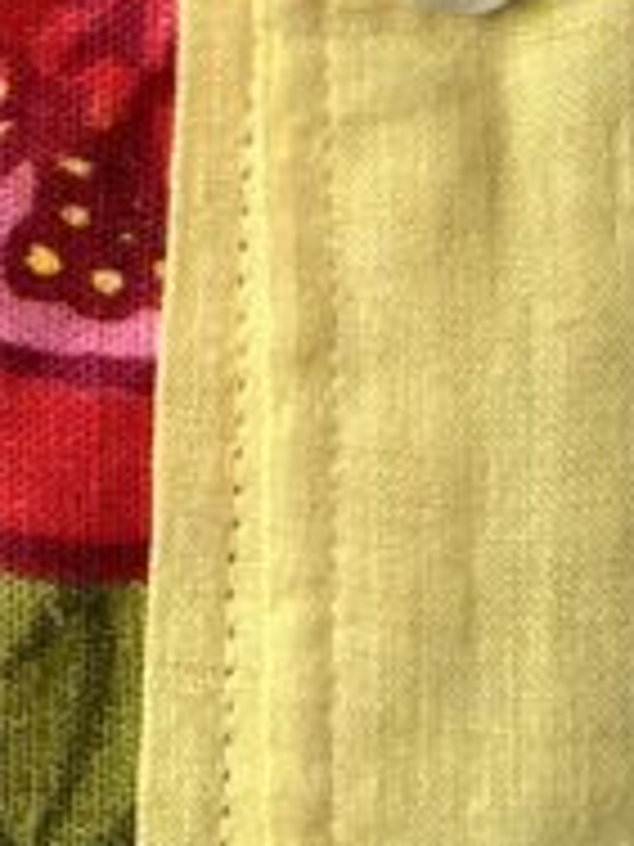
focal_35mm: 158
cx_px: -863
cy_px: -515
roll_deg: +3.3
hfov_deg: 8.6
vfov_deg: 11.8
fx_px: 3858
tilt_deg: -14.4
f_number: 1.5
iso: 125
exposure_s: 1/121
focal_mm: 5.7
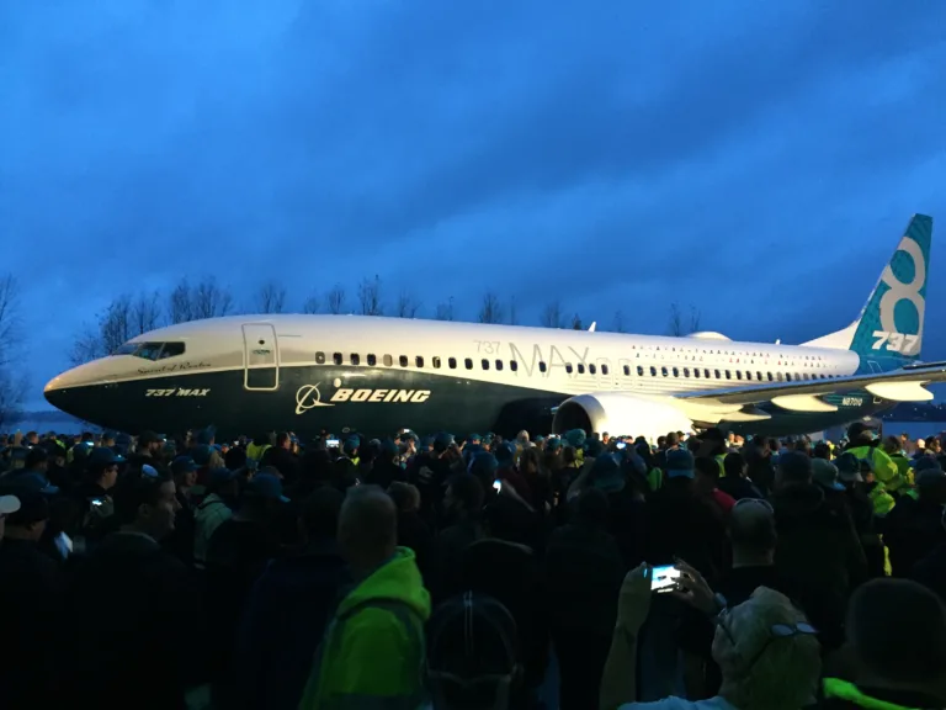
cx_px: 473
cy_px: 355
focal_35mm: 29
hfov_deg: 61.7
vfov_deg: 48.2
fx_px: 793
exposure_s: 1/20
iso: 250
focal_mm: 4.15
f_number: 2.2
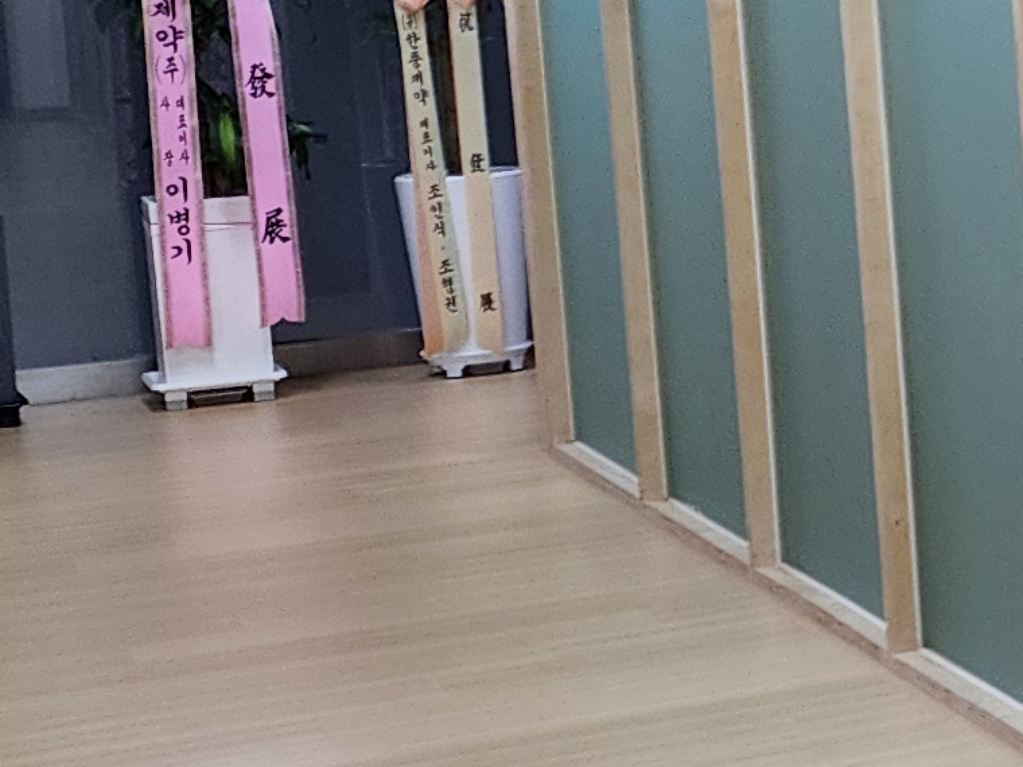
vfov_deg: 12.2
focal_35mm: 121
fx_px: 3576
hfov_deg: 12.4
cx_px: 2535
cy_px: 125
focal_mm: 6.4
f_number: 1.8
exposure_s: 1/120
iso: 125
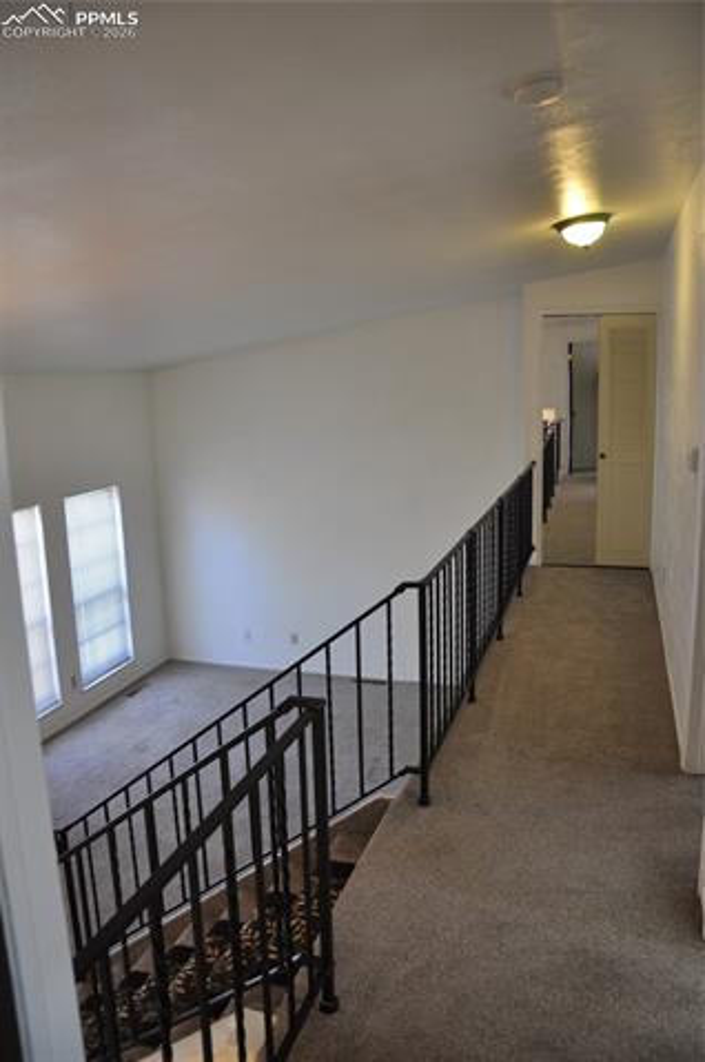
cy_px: 531
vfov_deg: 67.5
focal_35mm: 27
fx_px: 795
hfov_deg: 47.8
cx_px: 352
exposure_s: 1/60
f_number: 4
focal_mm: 18
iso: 400
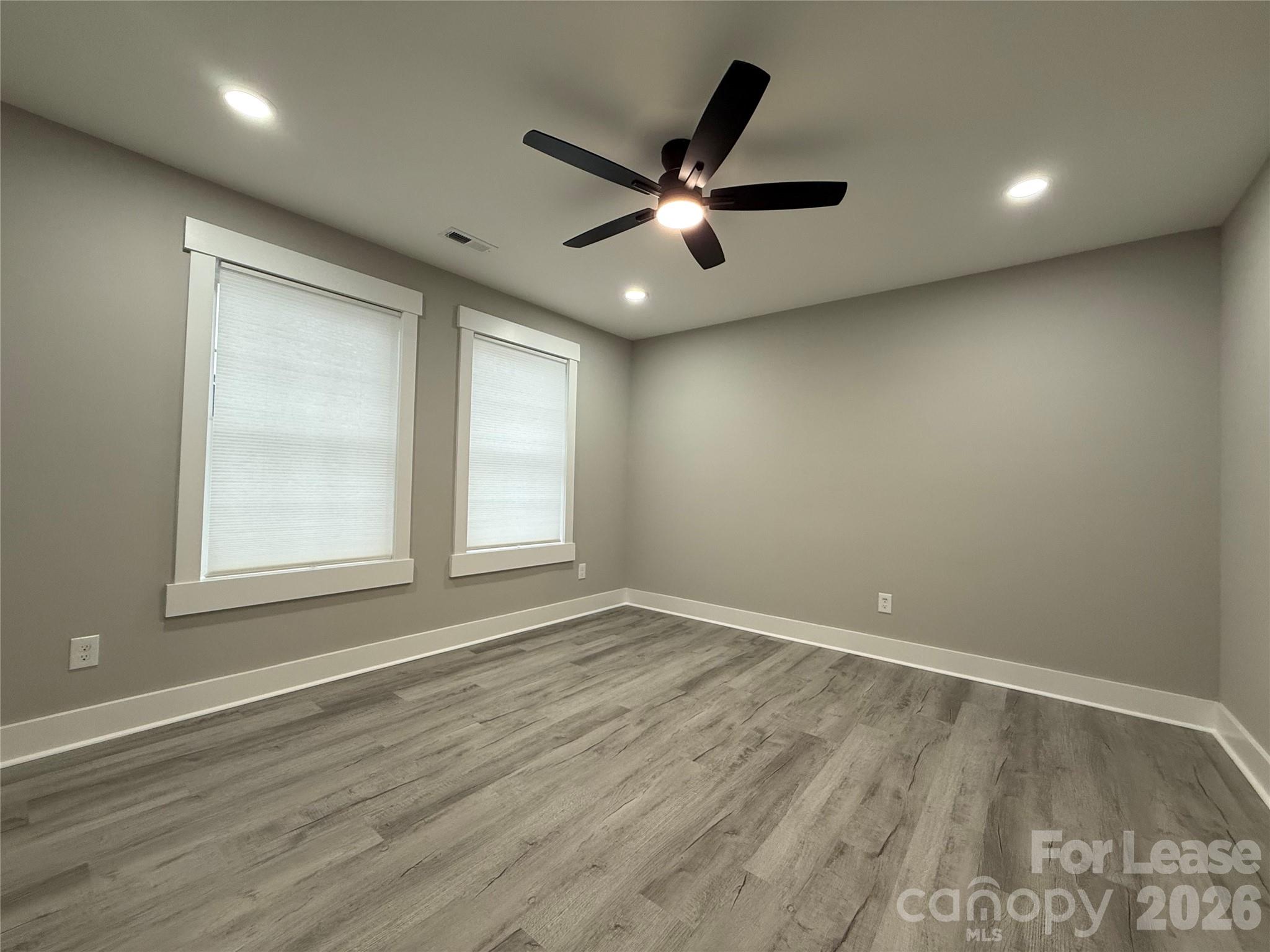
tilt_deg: +2.0
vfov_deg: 85.7
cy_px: 476
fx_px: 514
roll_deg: -2.3
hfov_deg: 102.1
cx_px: 635
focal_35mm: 14
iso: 160
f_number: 2.2
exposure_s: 1/120
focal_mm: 2.22
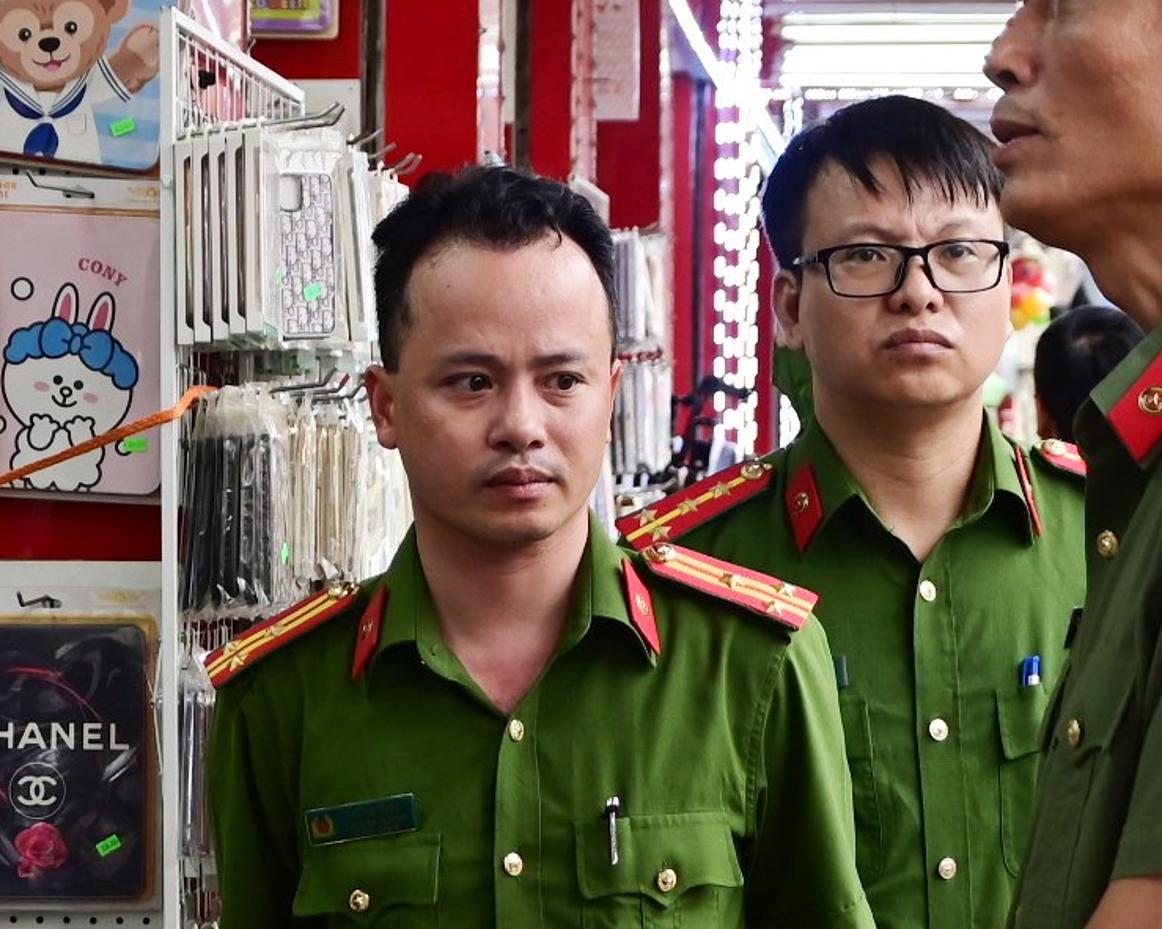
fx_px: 4470
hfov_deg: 14.7
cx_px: 259
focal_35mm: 130
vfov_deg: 11.9
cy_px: 376
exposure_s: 1/200
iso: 500
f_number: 4.5
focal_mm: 35
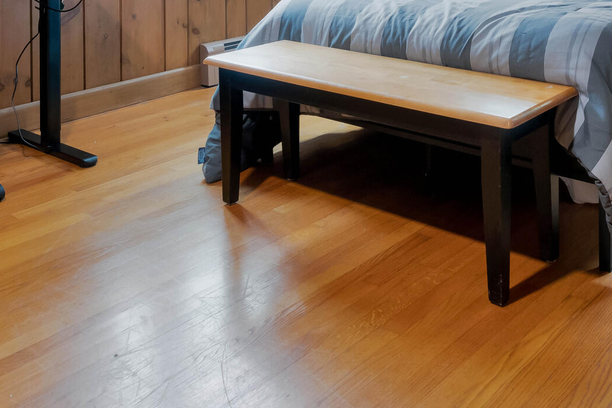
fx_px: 782
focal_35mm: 46
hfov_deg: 42.1
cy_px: -117
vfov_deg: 25.4
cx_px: 414
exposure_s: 1/125
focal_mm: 16
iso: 800
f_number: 8
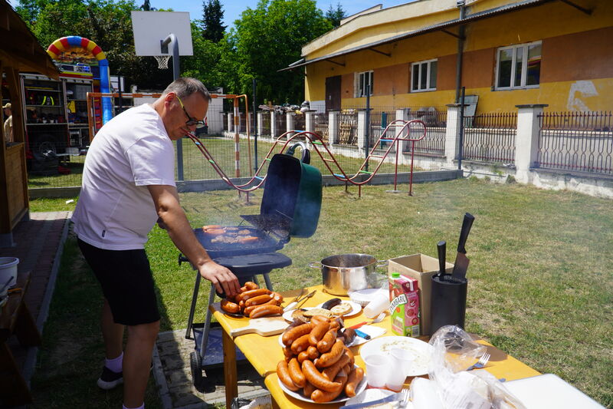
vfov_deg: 45.7
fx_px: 485
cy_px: 204
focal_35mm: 28
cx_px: 306
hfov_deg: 64.6
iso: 100
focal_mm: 19
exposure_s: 1/640
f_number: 5
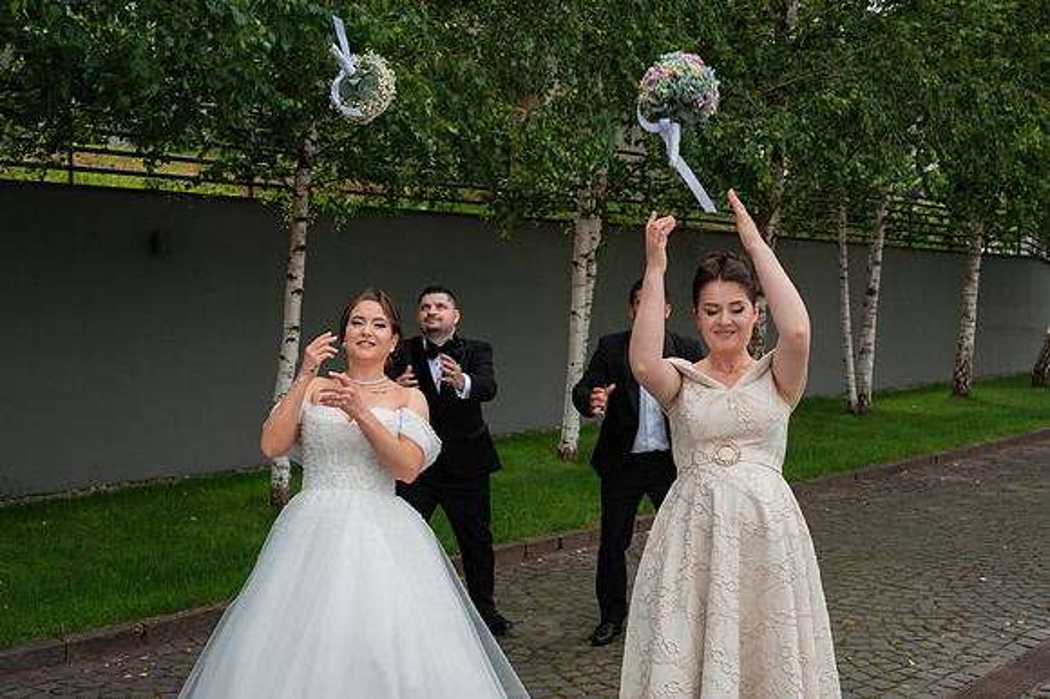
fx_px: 1137
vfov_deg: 34.2
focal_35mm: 39
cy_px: 350
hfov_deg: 49.6
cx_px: 525
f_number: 5.6
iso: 200
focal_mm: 39
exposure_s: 1/400
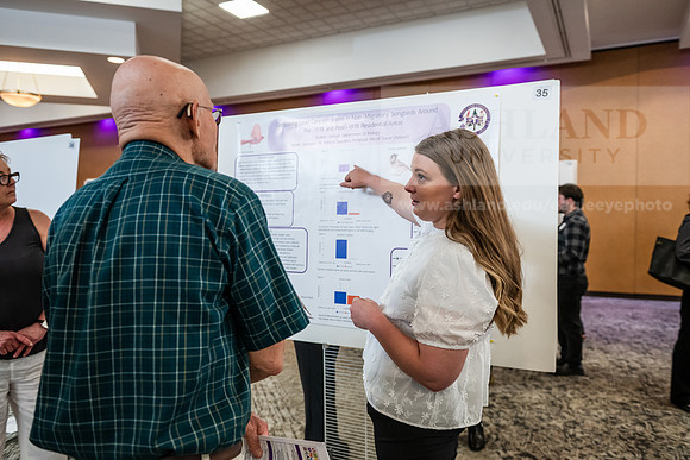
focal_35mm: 28
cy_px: 230
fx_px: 537
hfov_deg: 65.5
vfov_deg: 46.4
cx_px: 345
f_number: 3.2
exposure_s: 1/200
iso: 2000
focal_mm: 28
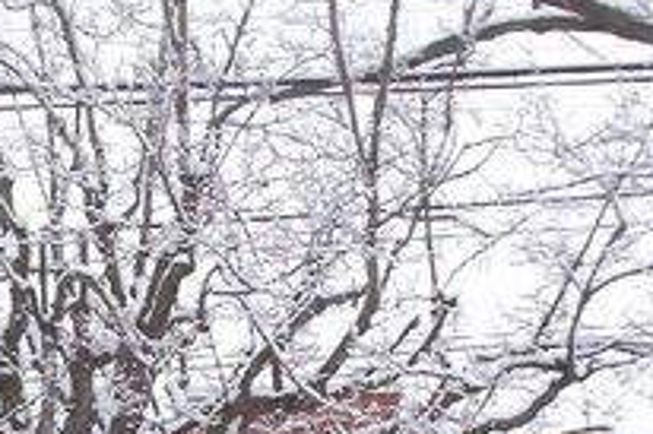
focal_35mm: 105
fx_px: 1903
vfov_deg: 12.5
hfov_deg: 19.5
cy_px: 594
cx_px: 288
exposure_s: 1/127
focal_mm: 6
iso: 100
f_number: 4.5
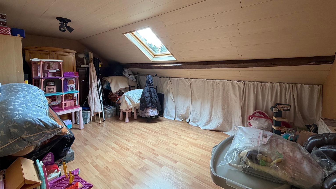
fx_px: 143
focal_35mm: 16
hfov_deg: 99.3
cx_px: 172
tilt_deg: -3.8
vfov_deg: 66.5
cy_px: 76
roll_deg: -0.4
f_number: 2.2
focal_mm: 2.22
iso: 320
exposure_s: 1/94
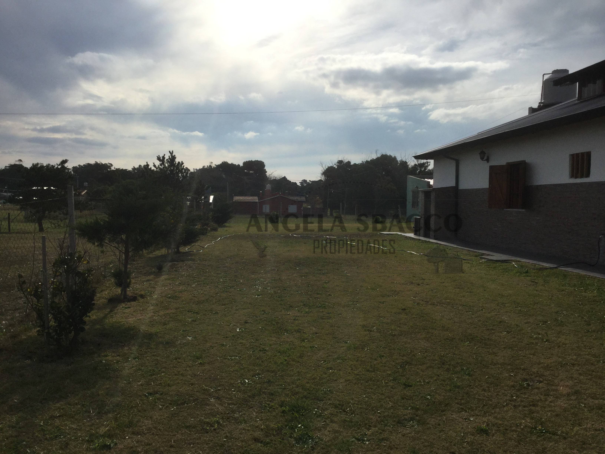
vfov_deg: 45.4
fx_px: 542
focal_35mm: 31
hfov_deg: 58.4
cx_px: 302
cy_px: 227
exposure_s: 1/3891
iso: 25
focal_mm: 3.3
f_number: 2.4
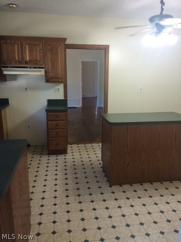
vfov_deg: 61.7
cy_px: 121
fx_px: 202
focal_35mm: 29
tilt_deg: -15.3
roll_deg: +1.7
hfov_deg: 48.2
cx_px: 90
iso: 80
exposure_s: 1/30
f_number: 2.2
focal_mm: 4.15
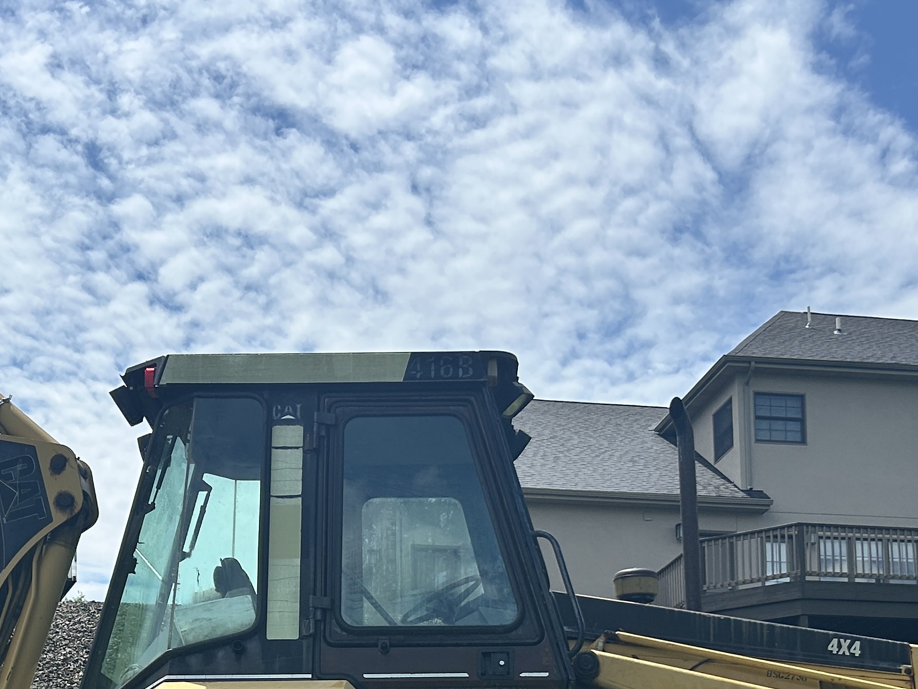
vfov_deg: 21.6
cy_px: 719
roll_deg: +0.7
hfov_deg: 29.8
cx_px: 390
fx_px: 1724
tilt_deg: +10.3
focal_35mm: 65
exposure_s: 1/6993
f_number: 1.5
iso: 50
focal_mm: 5.7
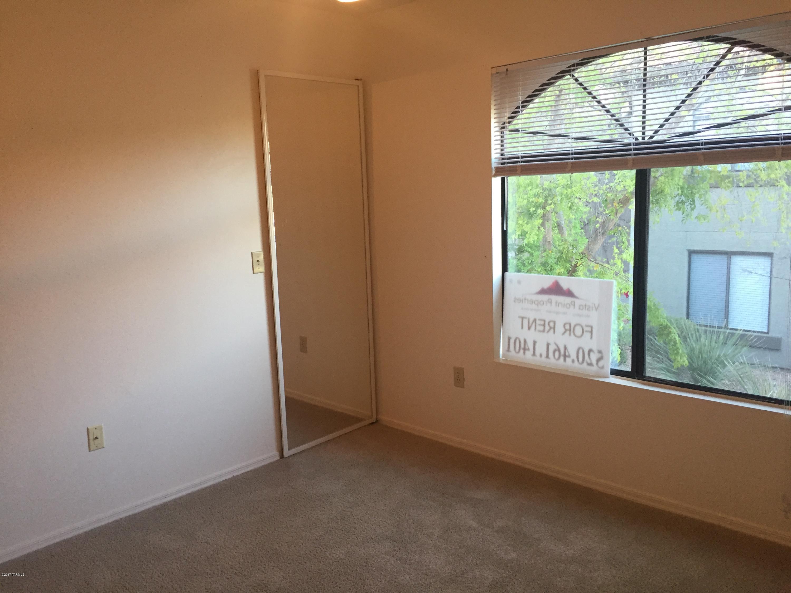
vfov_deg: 48.2
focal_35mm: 29
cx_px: 396
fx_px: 663
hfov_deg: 61.7
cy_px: 296
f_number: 2.2
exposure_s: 1/30
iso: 50
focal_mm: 4.15
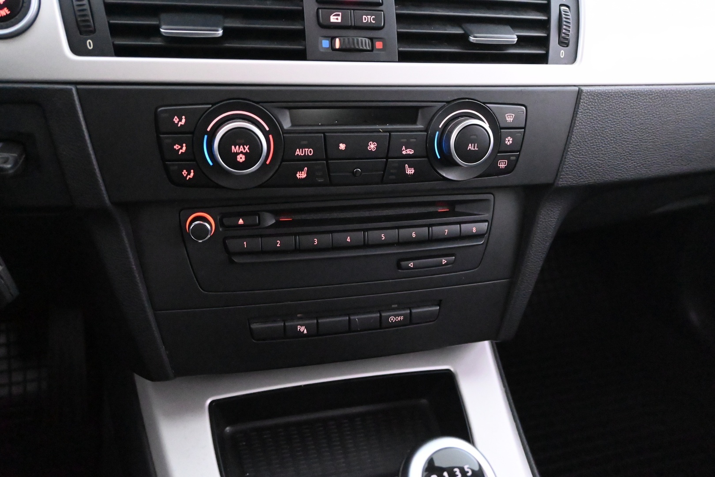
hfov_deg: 63.2
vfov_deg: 44.6
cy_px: 238
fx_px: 581
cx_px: 358
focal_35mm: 29
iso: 14400
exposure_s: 1/30
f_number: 4.5
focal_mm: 19.5
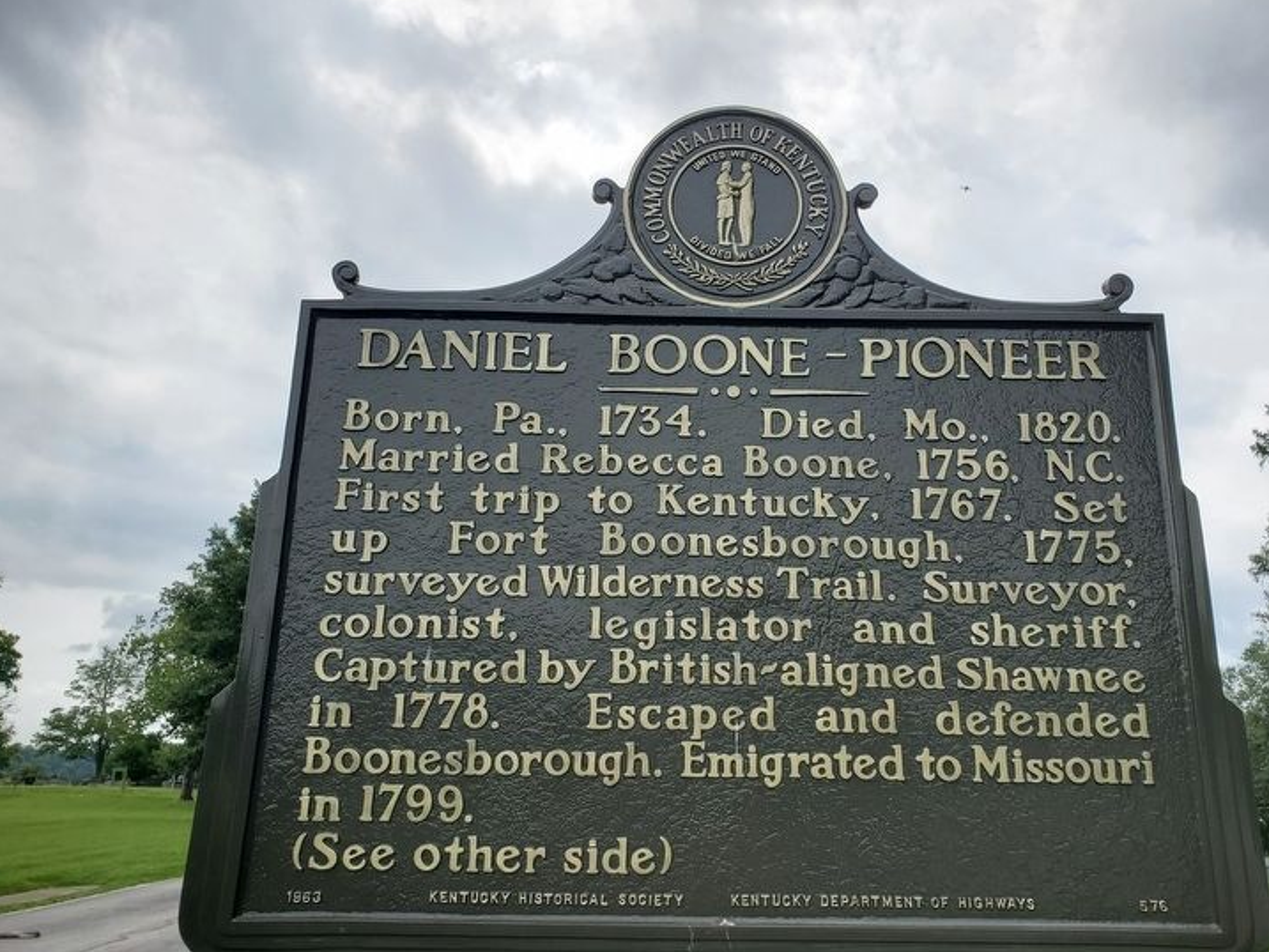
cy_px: 522
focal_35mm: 29
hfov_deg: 61.5
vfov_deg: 48.2
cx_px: 703
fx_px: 1063
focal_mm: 4.3
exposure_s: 1/1350
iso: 50
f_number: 2.4
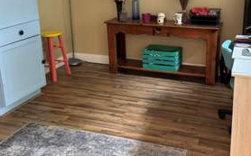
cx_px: 151
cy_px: 51
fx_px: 301
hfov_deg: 45.1
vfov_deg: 28.9
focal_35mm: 44
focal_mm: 6.76
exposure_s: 1/60
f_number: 1.78
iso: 800
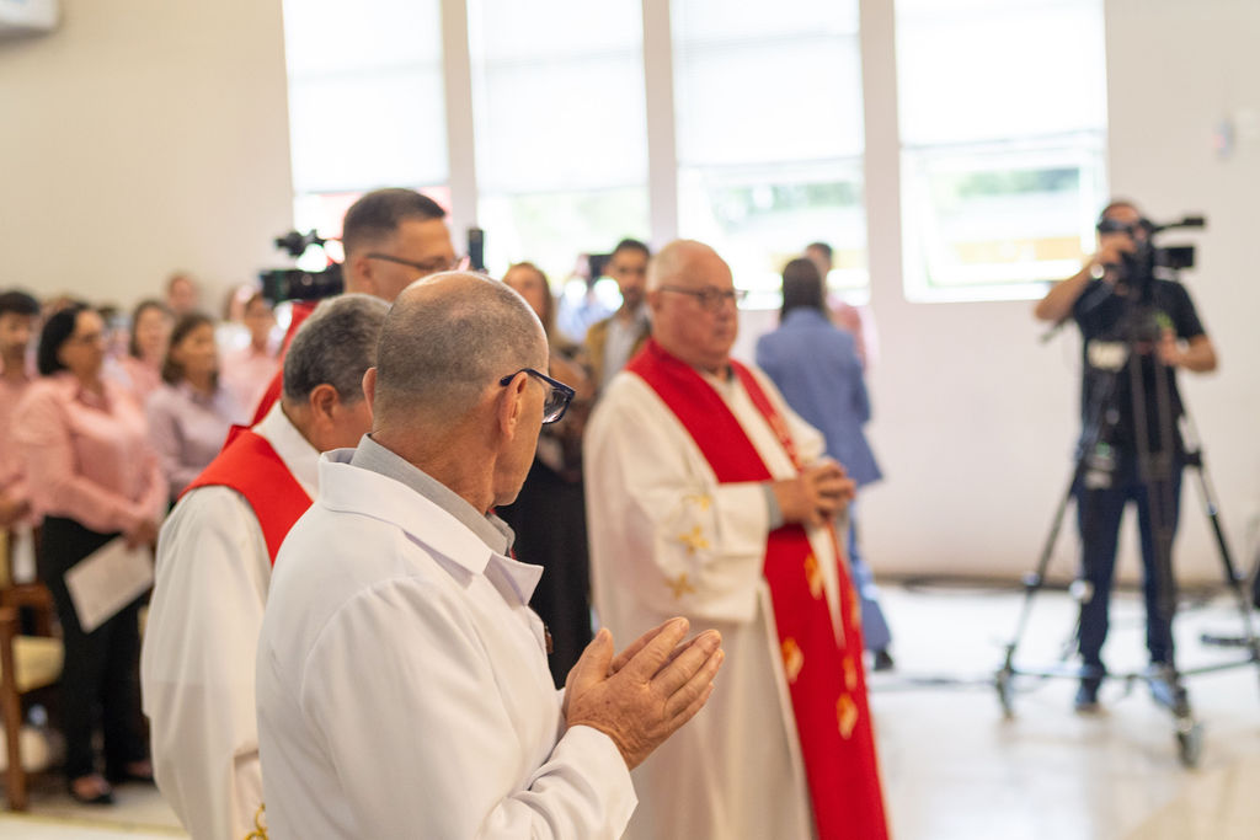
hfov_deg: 38.2
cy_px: 420
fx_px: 1820
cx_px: 630
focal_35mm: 52
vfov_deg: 26.0
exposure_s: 1/160
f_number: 2
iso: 1000
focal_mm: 35
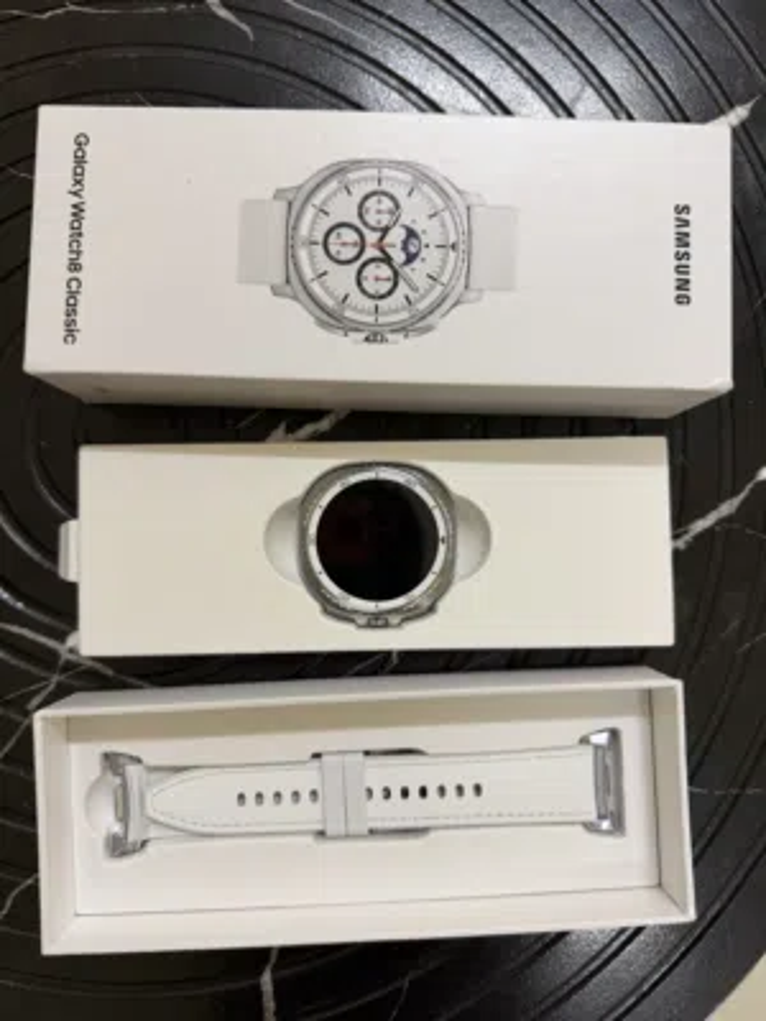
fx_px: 708
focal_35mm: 24
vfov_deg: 71.6
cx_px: 383
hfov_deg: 56.8
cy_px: 510
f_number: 1.78
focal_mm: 6.76
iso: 320
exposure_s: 1/50
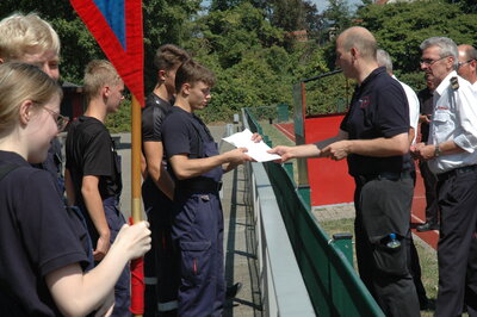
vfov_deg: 14.7
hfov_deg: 21.9
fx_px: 1231
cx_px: 238
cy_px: 158
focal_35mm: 93
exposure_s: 1/500
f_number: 11
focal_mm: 62
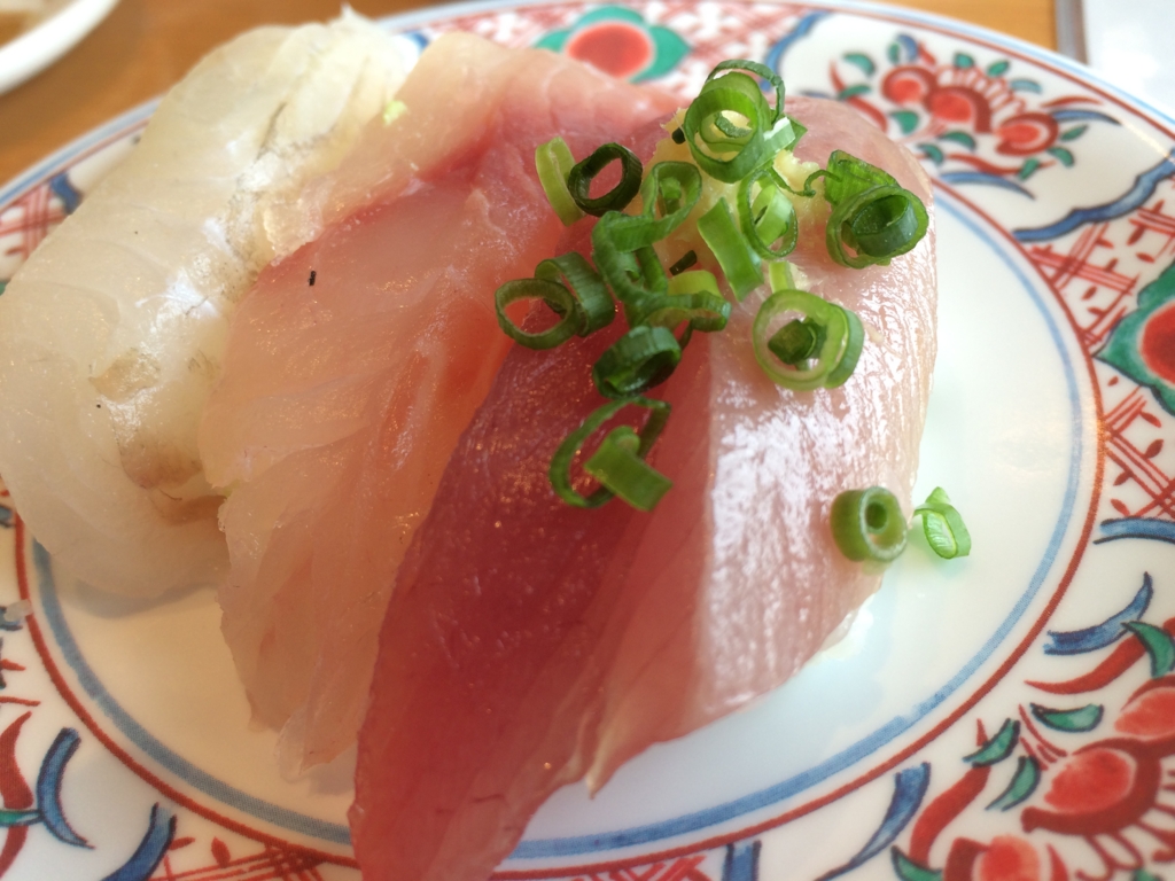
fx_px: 984
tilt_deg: -47.4
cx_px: 588
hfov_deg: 61.7
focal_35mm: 29
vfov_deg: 48.2
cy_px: 440
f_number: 2.2
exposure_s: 1/120
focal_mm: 4.15
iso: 50
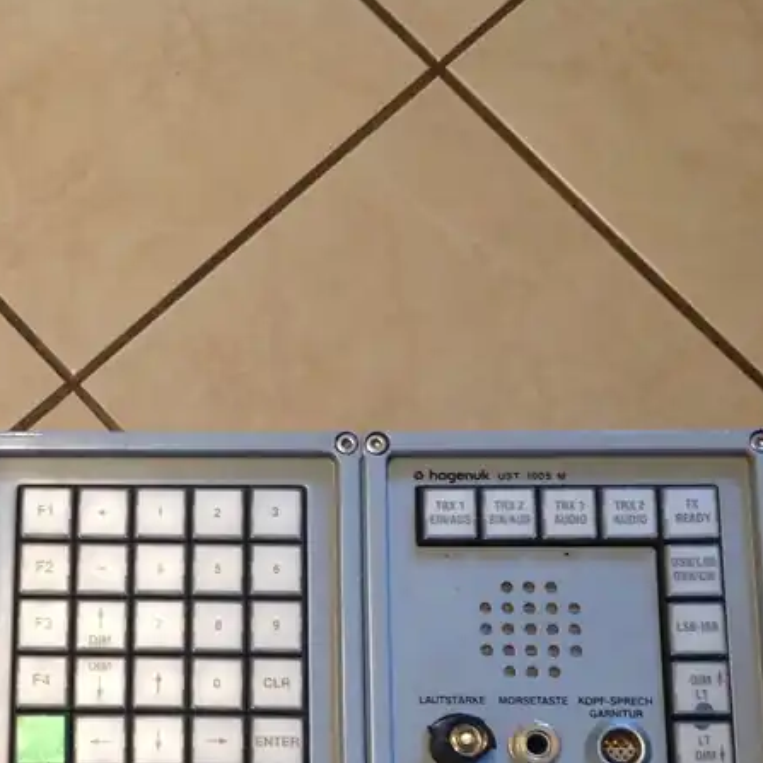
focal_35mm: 69
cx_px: 138
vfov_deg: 24.6
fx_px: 1721
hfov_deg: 24.5
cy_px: 609
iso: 160
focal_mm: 4.28
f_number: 2.4
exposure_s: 1/15
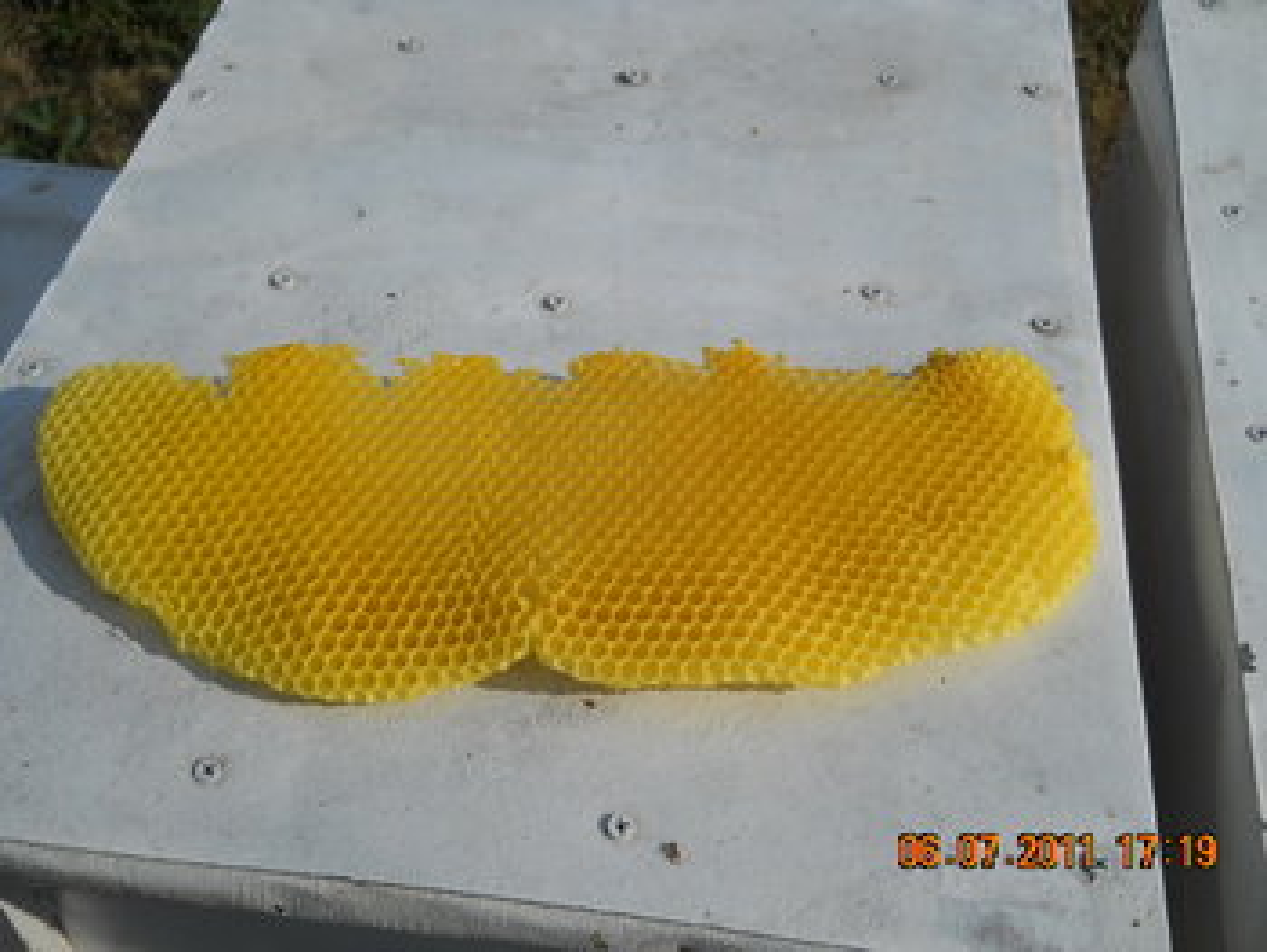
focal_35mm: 41
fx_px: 1502
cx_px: 634
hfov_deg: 45.7
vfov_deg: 35.2
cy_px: 476
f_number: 5.5
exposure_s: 1/800
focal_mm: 6.72
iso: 80
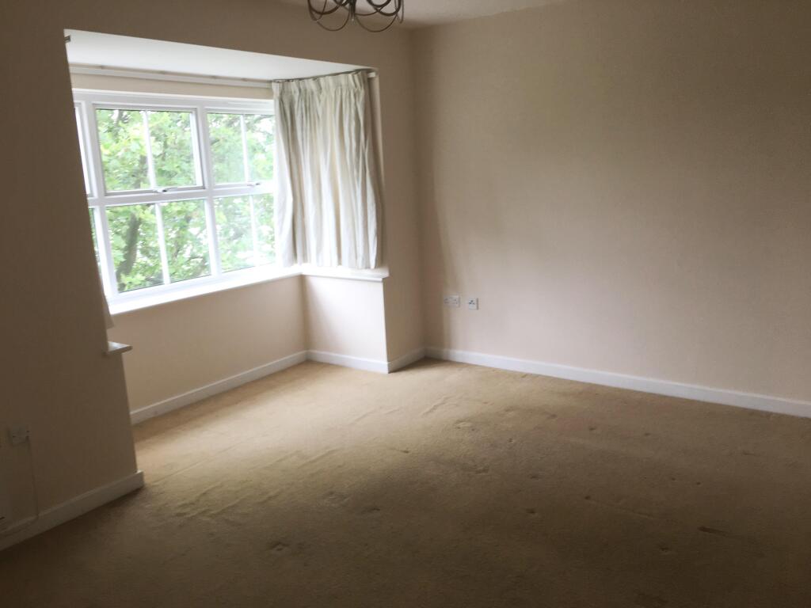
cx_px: 406
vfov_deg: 48.2
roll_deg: +3.1
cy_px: 304
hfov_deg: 61.7
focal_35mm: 29
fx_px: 679
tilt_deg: -10.7
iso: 32
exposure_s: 1/50
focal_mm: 4.15
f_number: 2.2
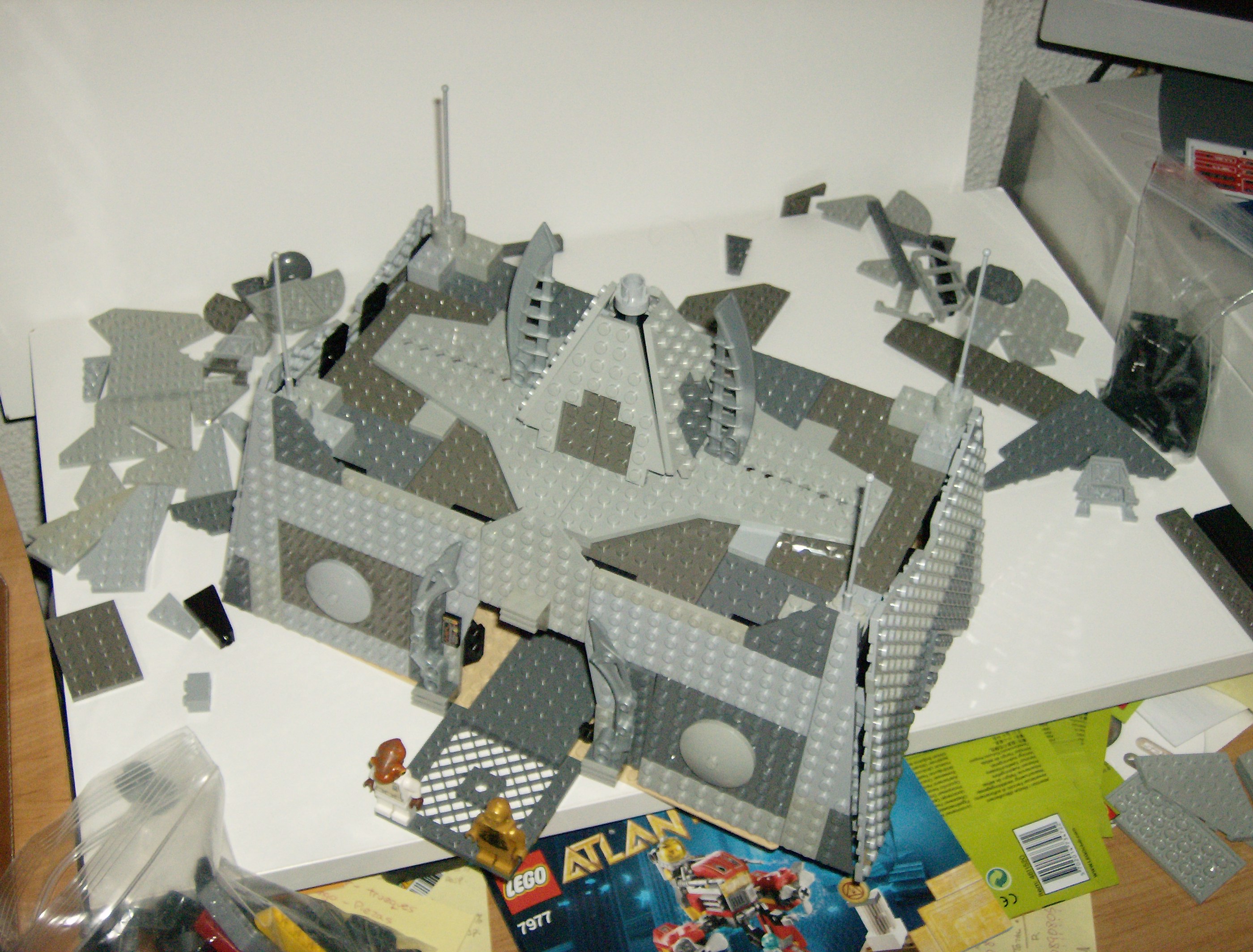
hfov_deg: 41.1
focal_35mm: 46
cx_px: 626
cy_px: 476
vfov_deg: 31.8
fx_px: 1673
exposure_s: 1/74
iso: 200
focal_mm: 7.7
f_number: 3.1
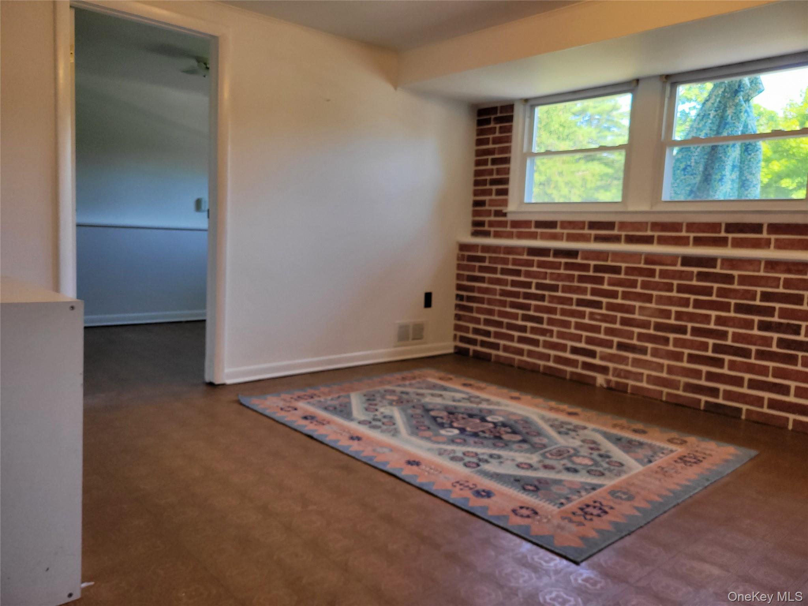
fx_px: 607
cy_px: 303
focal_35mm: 26
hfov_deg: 67.3
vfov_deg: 53.1
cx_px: 404
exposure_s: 1/120
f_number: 1.8
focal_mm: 5.4
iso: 100
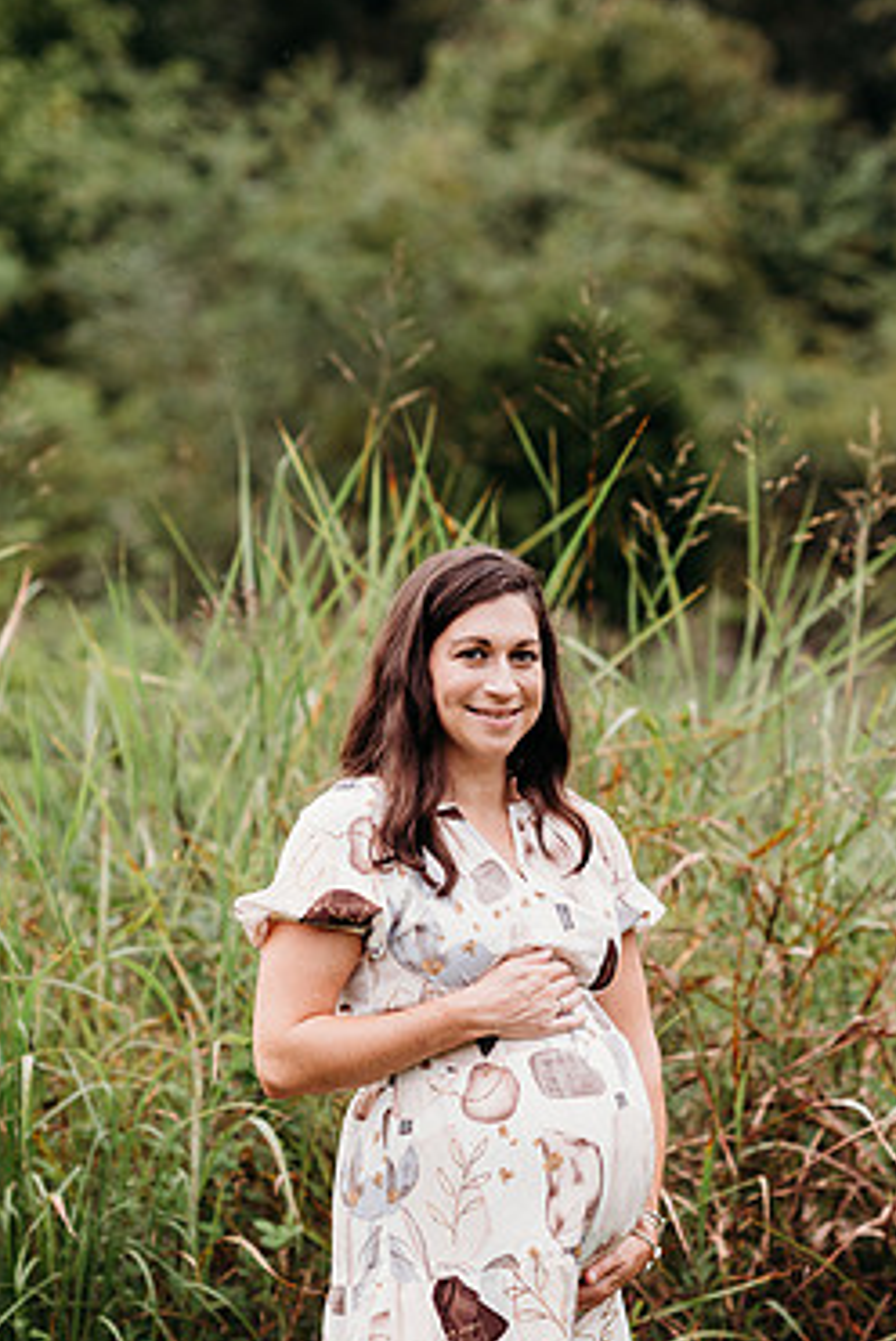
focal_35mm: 103
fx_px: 3838
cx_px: 470
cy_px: 680
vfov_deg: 19.8
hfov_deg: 13.3
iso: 320
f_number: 2.5
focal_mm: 85
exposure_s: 1/200
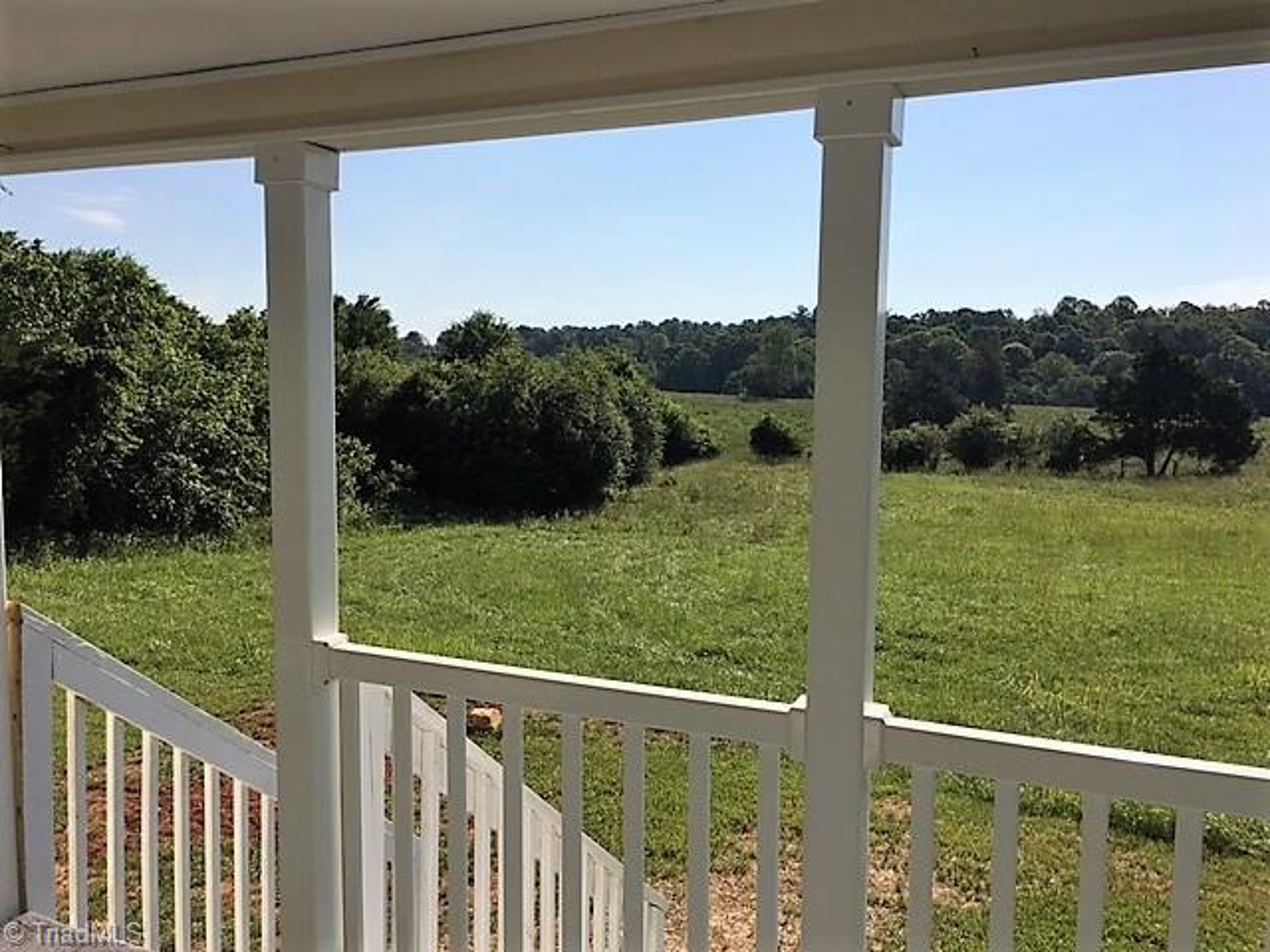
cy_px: 476
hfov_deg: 61.7
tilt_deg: -4.4
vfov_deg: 48.2
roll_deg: -0.6
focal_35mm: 29
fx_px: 1064
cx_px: 635
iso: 25
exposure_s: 1/3344
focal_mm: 4.15
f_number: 2.2
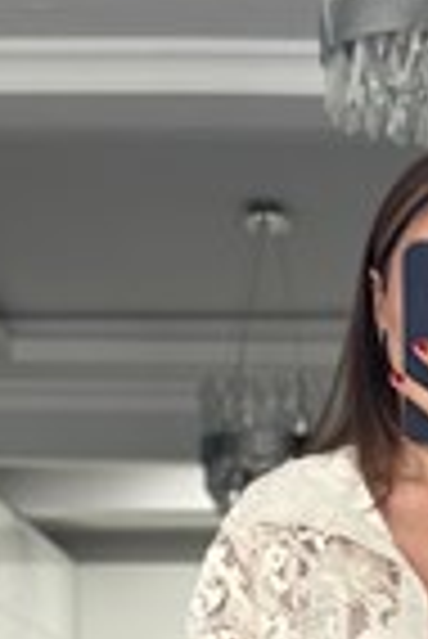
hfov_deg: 7.7
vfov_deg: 10.9
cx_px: 455
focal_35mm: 178
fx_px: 3166
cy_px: 1107
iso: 200
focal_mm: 6.86
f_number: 1.78
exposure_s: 1/60
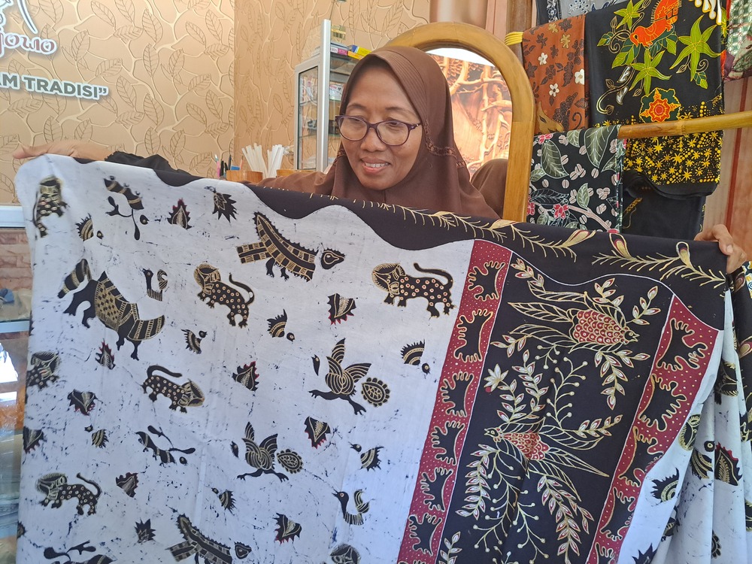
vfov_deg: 56.8
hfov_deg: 71.6
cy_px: 282
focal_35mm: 24
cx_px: 376
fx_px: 521
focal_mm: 5.23
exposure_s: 1/25
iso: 400
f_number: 1.8
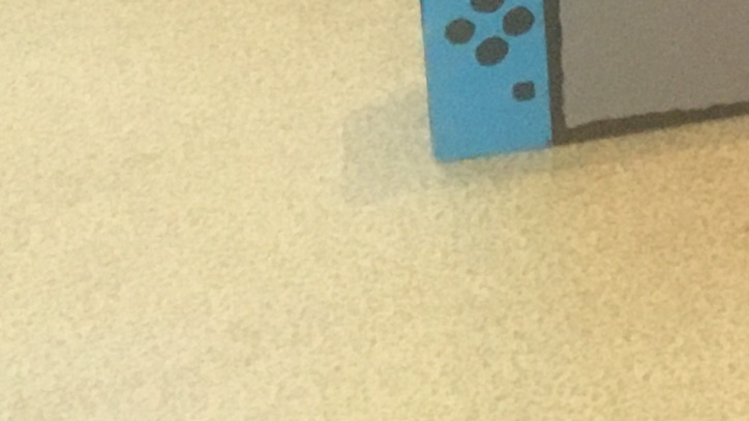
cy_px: -878
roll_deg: -0.8
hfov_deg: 10.7
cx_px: 1721
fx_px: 3495
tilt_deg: -13.8
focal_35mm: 176
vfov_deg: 6.3
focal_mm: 4.15
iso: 160
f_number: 2.2
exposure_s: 1/33
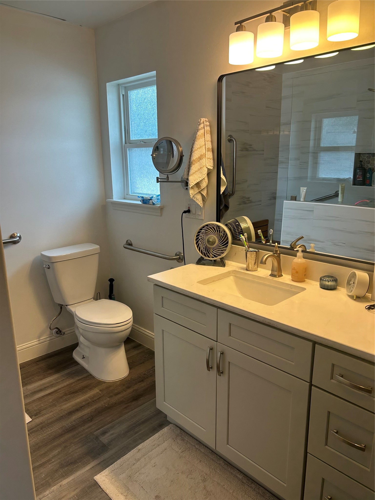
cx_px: 188
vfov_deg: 67.3
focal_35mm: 26
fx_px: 376
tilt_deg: -14.1
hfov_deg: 53.1
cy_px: 250
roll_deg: +0.9
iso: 50
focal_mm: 5.7
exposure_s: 1/120
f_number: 1.5
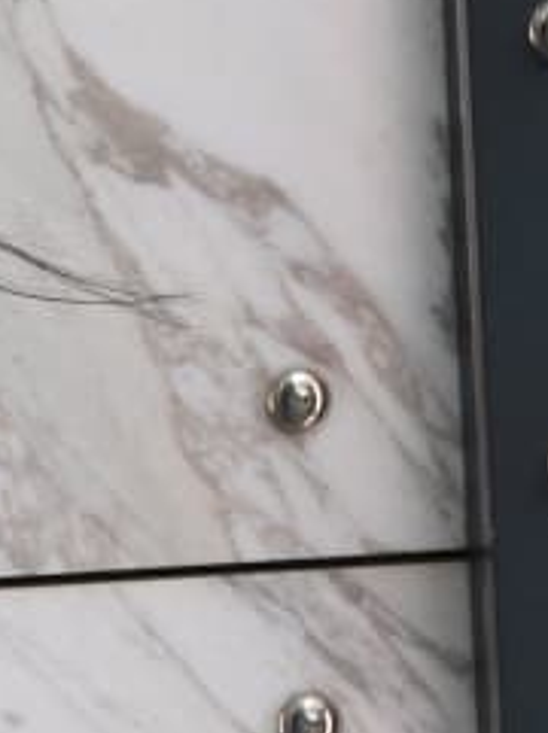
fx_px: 14011
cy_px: 769
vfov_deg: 3.0
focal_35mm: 662
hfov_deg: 2.2
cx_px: -1133
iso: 400
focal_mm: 92
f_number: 5
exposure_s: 1/640
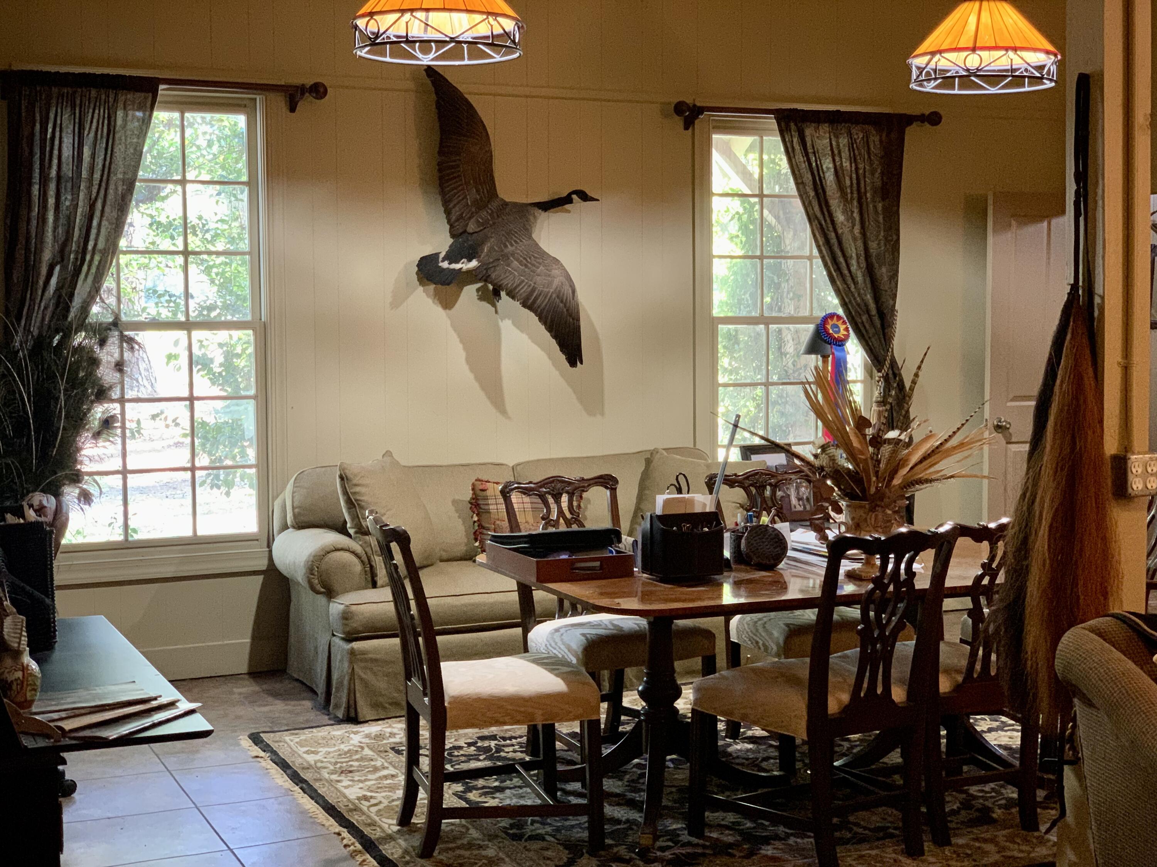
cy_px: 434
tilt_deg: -2.4
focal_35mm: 52
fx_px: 1738
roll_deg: -1.0
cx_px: 578
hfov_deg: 36.8
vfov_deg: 28.0
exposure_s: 1/40
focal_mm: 6
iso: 320
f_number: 2.4
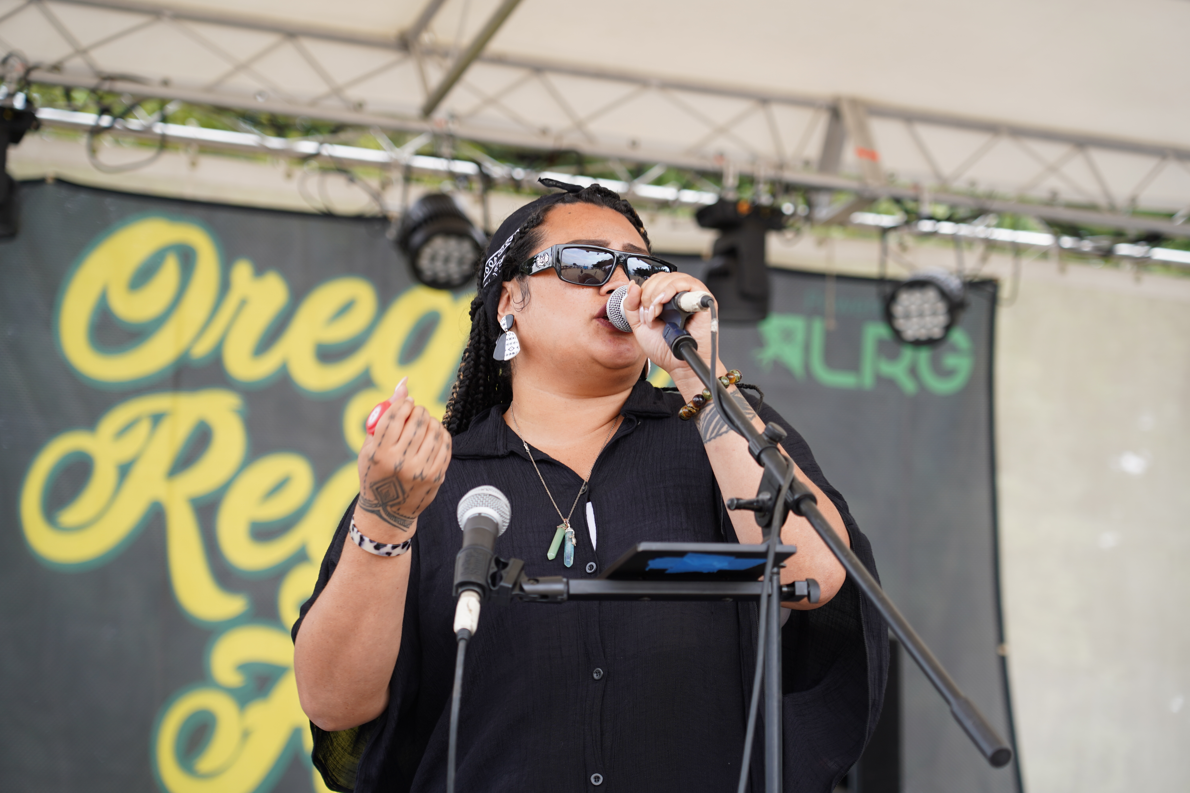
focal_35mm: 85
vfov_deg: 16.1
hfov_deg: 23.9
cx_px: 595
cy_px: 396
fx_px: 2810
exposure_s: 1/125
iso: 100
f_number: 4
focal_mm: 85
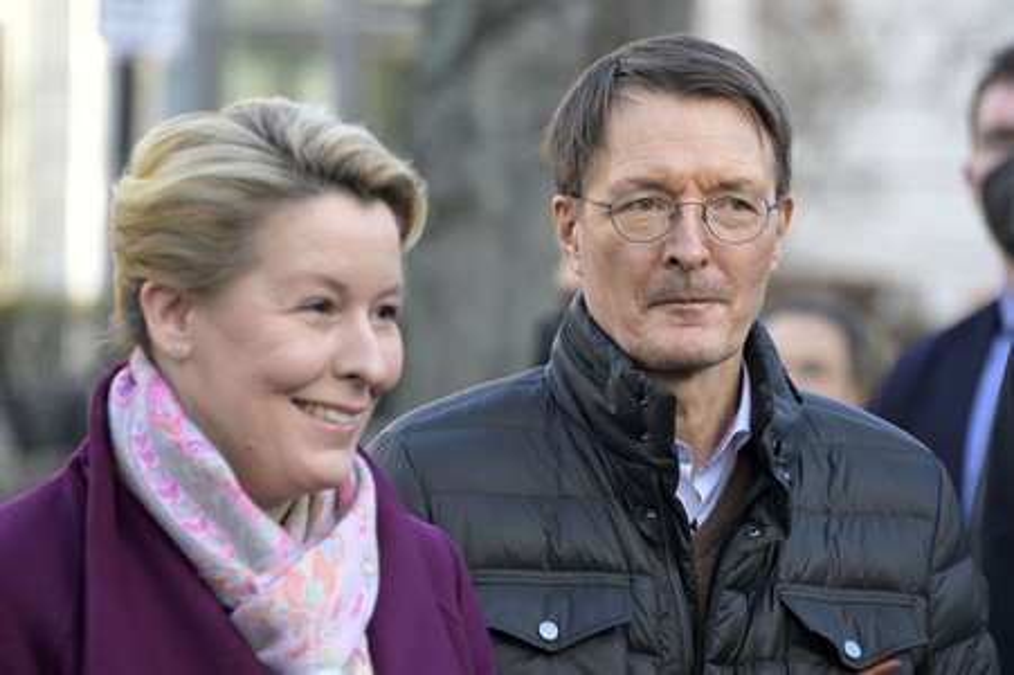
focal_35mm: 300
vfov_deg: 4.6
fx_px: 8444
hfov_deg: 6.9
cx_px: 507
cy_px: 338
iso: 4000
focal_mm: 300
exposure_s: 1/640
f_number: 6.3
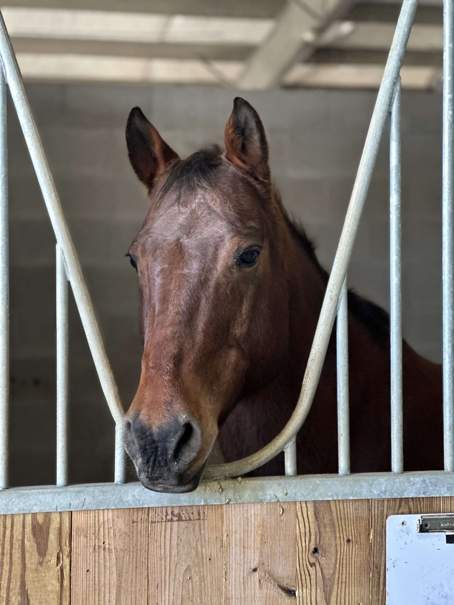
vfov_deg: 25.3
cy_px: 302
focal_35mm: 77
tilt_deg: -0.5
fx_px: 1347
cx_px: 227
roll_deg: -1.6
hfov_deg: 19.1
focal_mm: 9
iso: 160
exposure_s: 1/40
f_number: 2.8
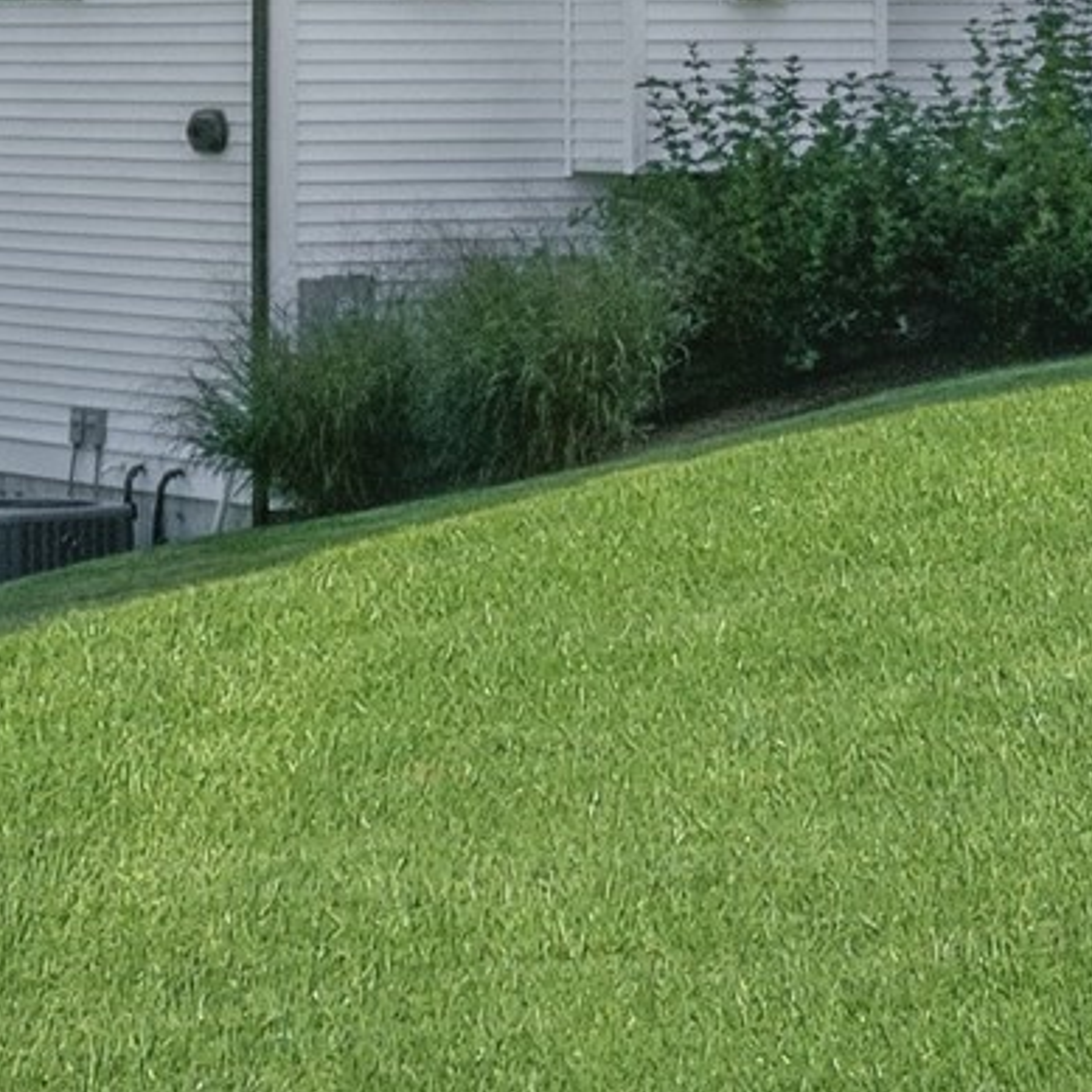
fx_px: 5746
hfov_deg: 10.8
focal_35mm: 161
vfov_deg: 10.4
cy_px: -661
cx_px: 783
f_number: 14
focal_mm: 24
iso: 400
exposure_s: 1/250
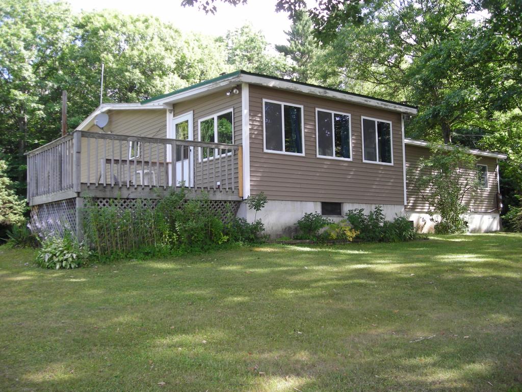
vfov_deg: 37.7
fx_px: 573
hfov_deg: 49.0
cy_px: 196
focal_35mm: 38
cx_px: 261
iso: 70
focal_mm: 6.3
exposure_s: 1/114
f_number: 3.2
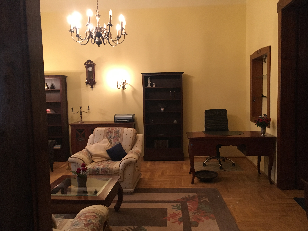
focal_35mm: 29
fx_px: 258
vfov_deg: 48.2
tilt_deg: -5.4
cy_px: 116
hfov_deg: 61.7
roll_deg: +0.6
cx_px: 154
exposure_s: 1/20
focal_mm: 4.15
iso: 200
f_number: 2.2
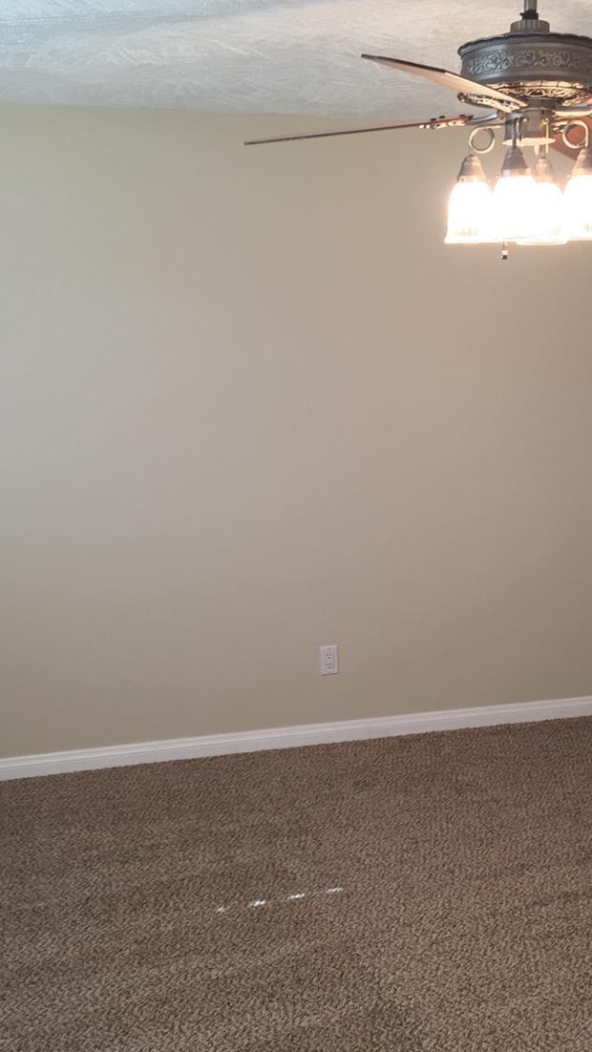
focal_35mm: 43
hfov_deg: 27.6
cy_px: 526
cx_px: 379
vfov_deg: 47.4
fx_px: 1200
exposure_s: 1/30
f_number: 2.2
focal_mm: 4.15
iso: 64
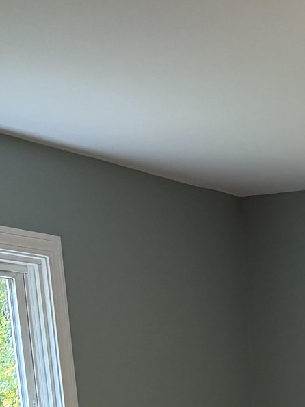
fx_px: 1093
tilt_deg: -18.9
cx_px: 387
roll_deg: +2.0
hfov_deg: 15.2
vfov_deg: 16.8
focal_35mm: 93
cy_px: 768
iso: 160
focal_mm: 6.76
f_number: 1.78
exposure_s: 1/120
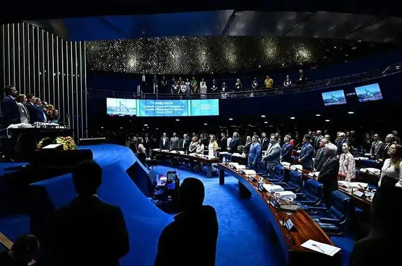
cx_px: 201
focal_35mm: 24
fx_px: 268
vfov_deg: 52.9
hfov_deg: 73.8
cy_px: 133
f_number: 8
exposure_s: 1/100
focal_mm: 24
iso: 6400
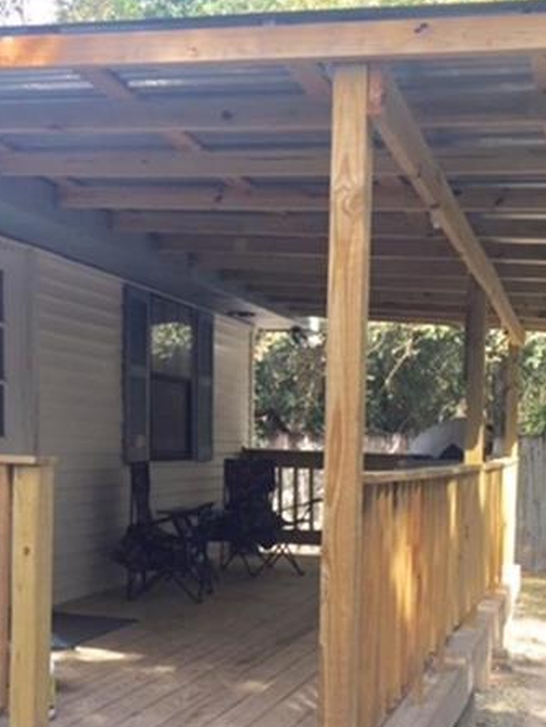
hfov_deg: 29.1
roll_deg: -0.3
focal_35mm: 50
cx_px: 224
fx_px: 1051
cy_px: 500
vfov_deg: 37.7
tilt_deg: -0.3
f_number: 2.2
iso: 32
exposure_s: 1/225
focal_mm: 4.15
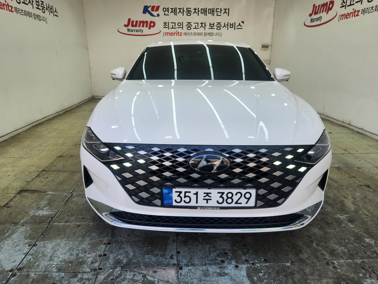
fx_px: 262
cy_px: 139
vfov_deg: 56.8
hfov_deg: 71.6
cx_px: 188
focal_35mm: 24
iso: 20
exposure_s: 1/382
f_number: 1.8
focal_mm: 5.4
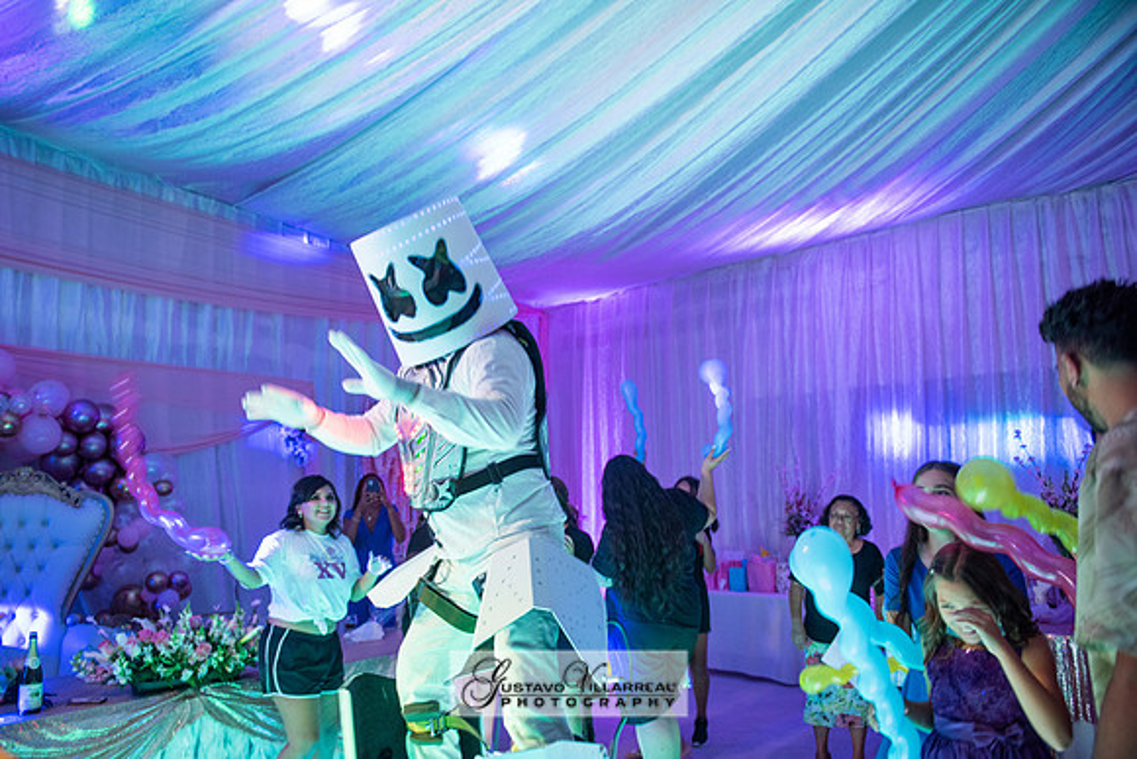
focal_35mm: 24
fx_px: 758
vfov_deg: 53.2
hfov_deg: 73.7
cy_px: 380
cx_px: 568
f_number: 3.2
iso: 1250
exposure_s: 1/60
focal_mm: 24
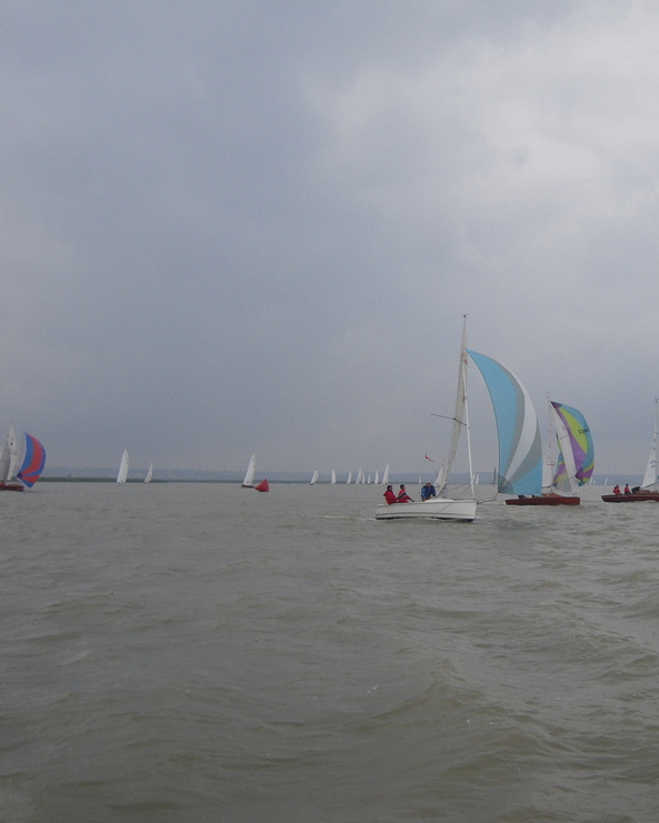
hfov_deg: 27.5
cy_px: 411
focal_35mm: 54
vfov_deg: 34.7
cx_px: 542
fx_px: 1316
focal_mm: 7.3
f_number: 3.2
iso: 100
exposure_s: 1/640
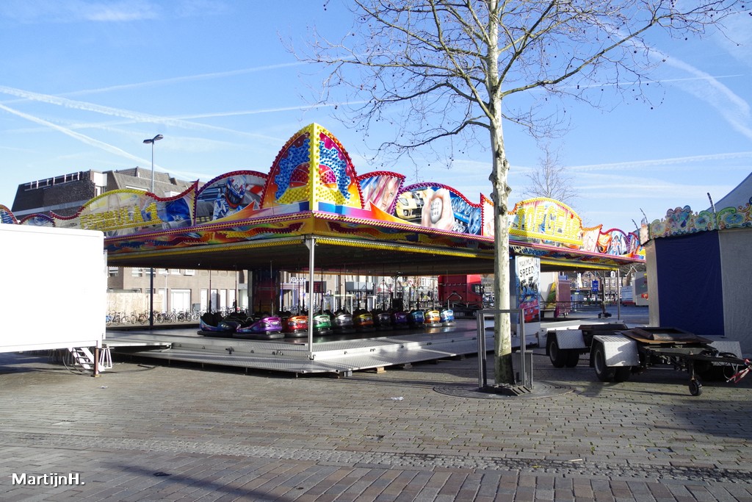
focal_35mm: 30
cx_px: 376
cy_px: 251
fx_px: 627
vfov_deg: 43.6
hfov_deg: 61.9
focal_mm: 20
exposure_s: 1/800
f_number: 8
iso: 800
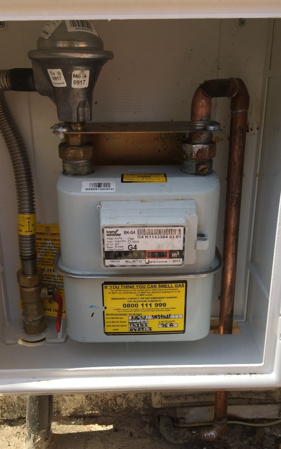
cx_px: 137
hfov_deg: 40.6
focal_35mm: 31
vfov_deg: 61.2
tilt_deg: -16.4
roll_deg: +1.1
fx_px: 380
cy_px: 226
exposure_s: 1/682
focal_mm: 4.15
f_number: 2.2
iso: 32
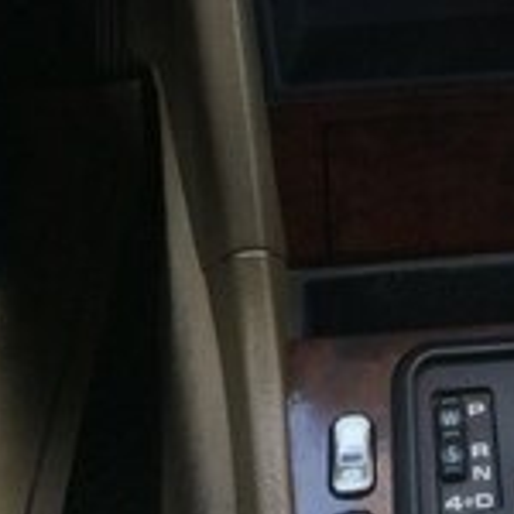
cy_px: -199
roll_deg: -4.0
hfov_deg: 19.7
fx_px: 1428
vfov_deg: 18.6
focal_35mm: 85
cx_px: 535
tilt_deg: -31.4
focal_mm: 4.15
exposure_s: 1/33
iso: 100
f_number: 2.2
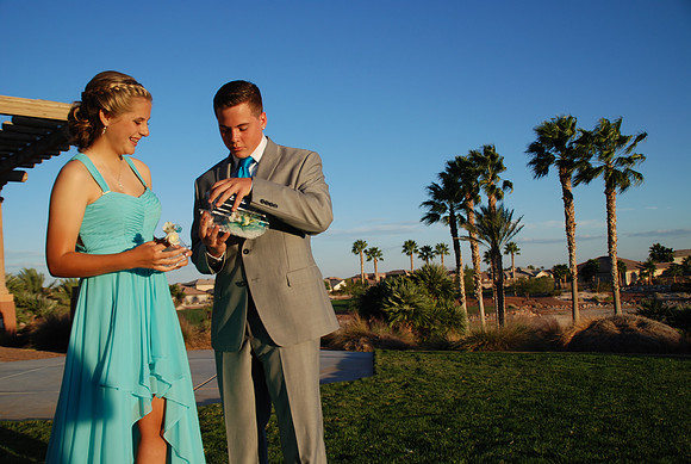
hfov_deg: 51.2
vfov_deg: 35.6
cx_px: 346
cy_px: 232
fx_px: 721
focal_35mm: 38
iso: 100
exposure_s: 1/500
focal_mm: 25
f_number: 3.8
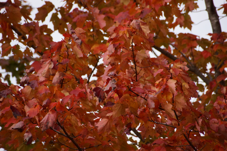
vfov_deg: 3.7
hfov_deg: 5.5
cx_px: 114
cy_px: 76
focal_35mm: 375
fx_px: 2364
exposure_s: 1/400
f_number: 6.3
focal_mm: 250
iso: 1000
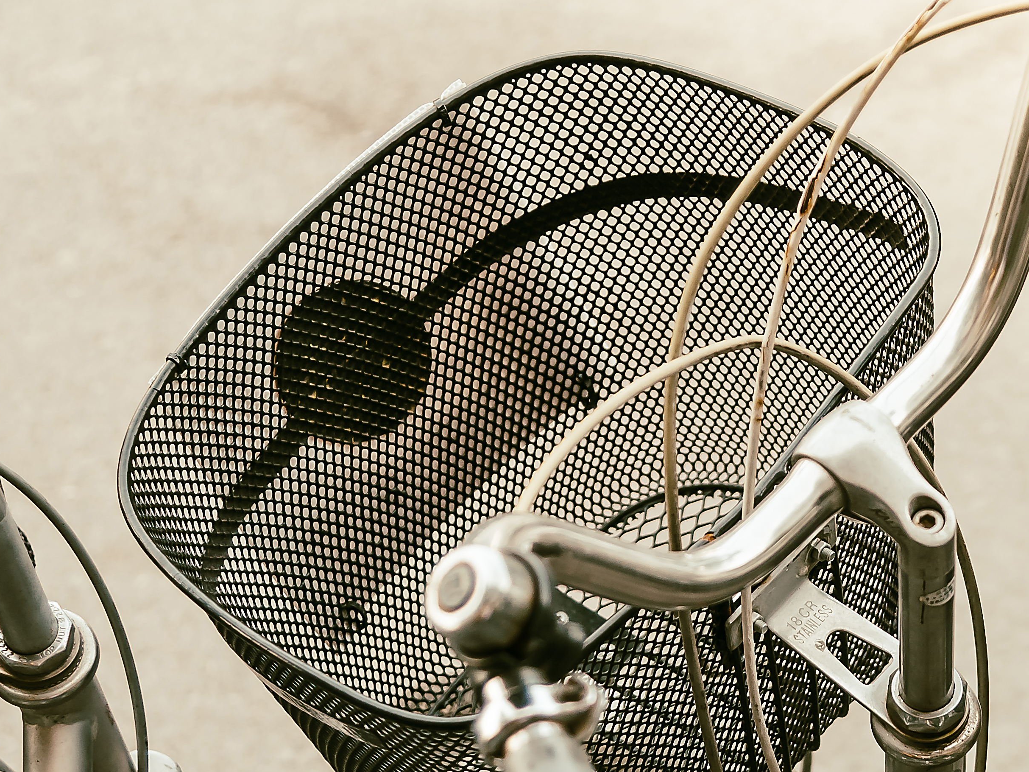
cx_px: 917
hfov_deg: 15.7
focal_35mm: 124
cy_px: 566
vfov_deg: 11.9
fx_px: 3686
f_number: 4
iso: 200
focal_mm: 52
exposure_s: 1/160
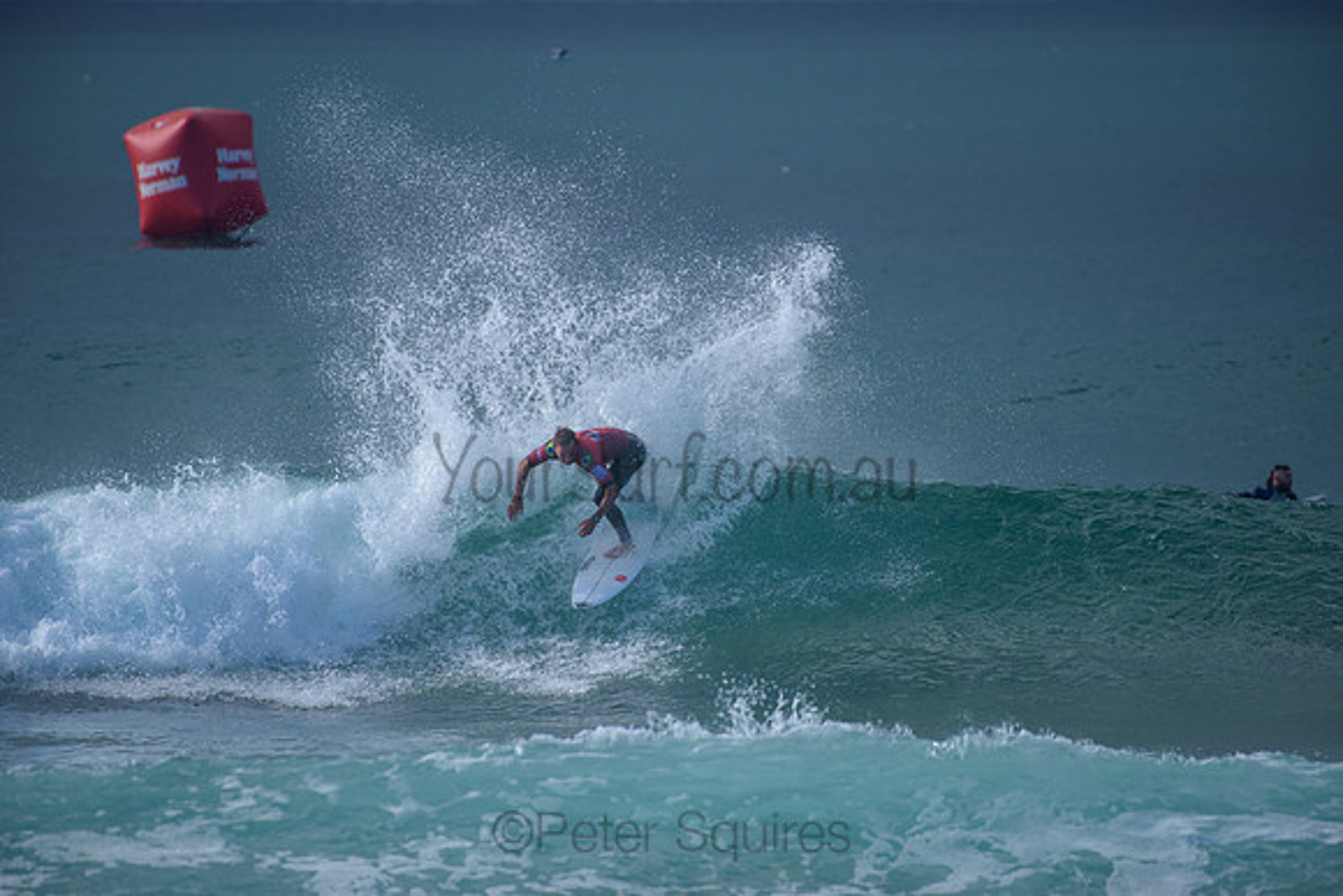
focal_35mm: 509
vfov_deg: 2.7
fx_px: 18982
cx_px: 672
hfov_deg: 4.1
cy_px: 448
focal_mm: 500
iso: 250
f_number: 5.6
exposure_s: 1/2000
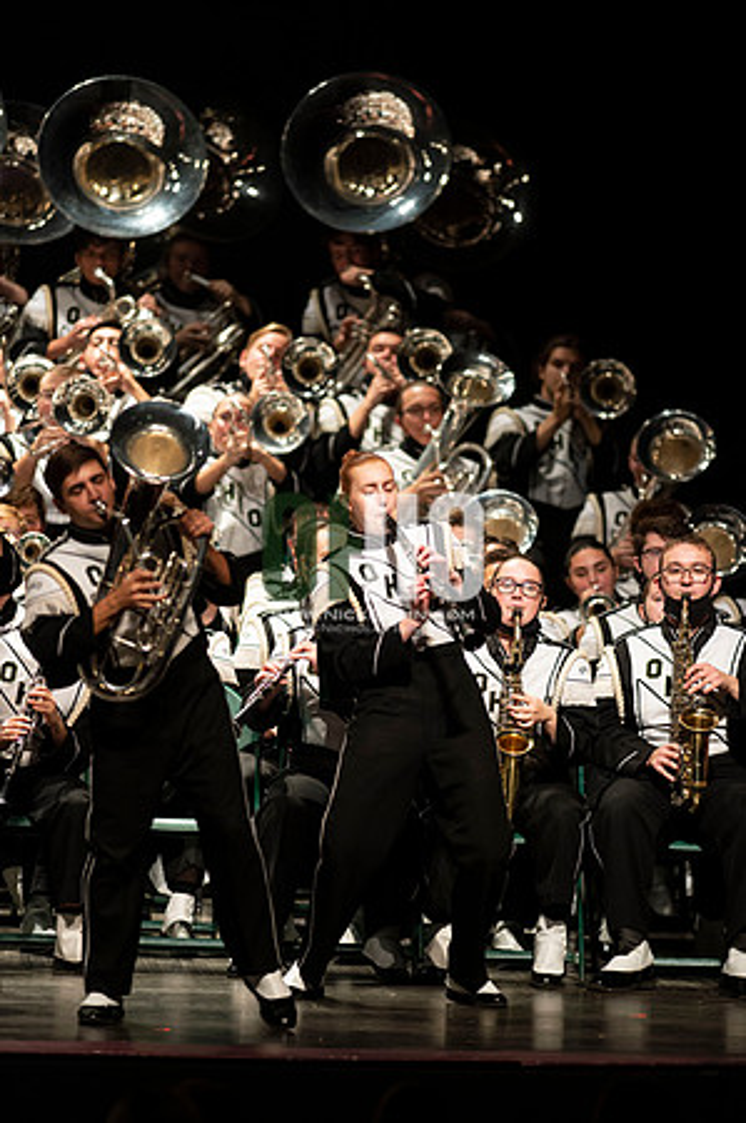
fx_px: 9346
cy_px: 562
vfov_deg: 6.9
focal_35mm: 300
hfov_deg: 4.6
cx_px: 373
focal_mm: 300
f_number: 2.8
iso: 3200
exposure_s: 1/500
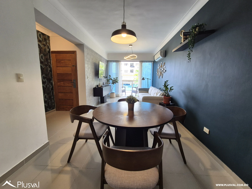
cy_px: 94
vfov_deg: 89.9
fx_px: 95
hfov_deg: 106.2
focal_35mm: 13
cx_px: 126
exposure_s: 1/60
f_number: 2.2
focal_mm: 2.2
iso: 125
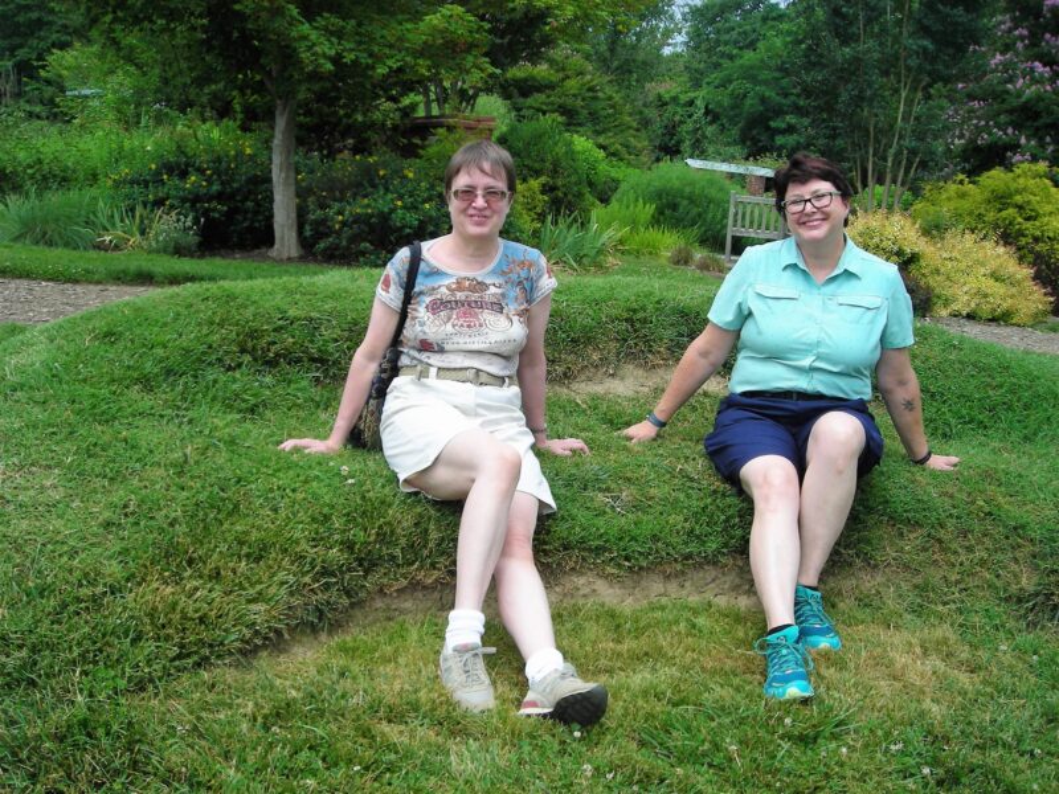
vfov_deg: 37.7
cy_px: 397
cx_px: 530
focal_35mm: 38
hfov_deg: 49.0
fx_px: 1163
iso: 50
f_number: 6.4
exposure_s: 1/148
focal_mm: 6.3
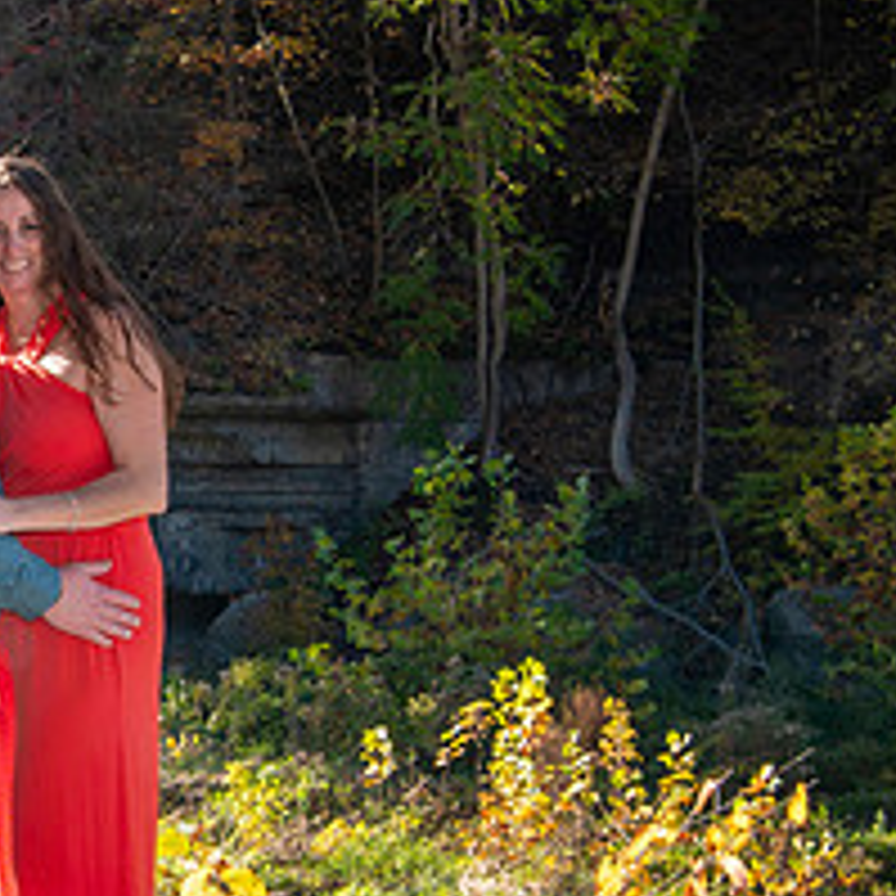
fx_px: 2460
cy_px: 504
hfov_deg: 19.4
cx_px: -194
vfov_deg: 20.6
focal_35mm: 84
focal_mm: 34
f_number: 22
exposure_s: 1/13
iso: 64
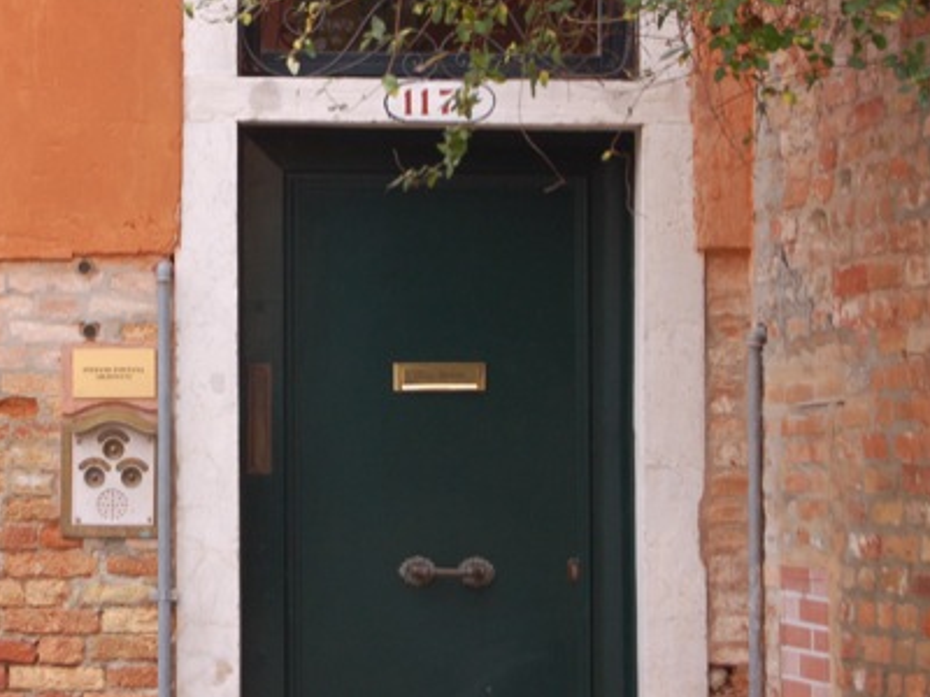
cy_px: 208
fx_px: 3406
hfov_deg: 15.5
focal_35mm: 127
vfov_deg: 11.7
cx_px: 270
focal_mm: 55
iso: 400
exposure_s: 1/50
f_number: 5.6
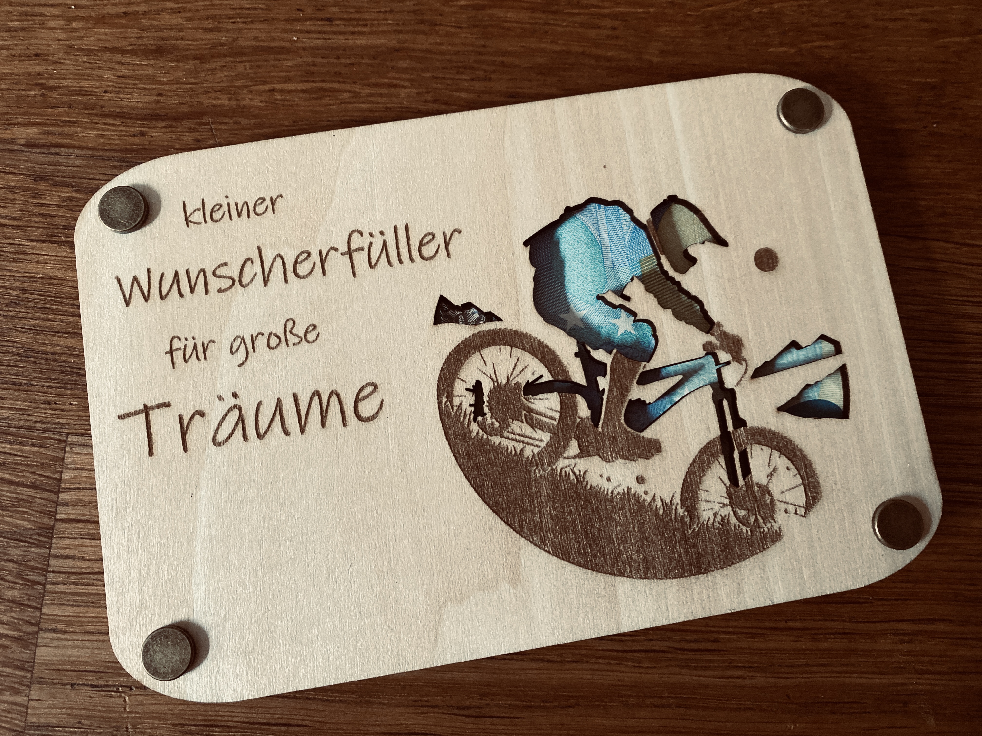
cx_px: 491
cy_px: 368
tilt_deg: -83.6
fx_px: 738
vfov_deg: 53.1
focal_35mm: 26
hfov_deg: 67.3
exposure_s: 1/50
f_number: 1.8
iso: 500
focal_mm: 4.25
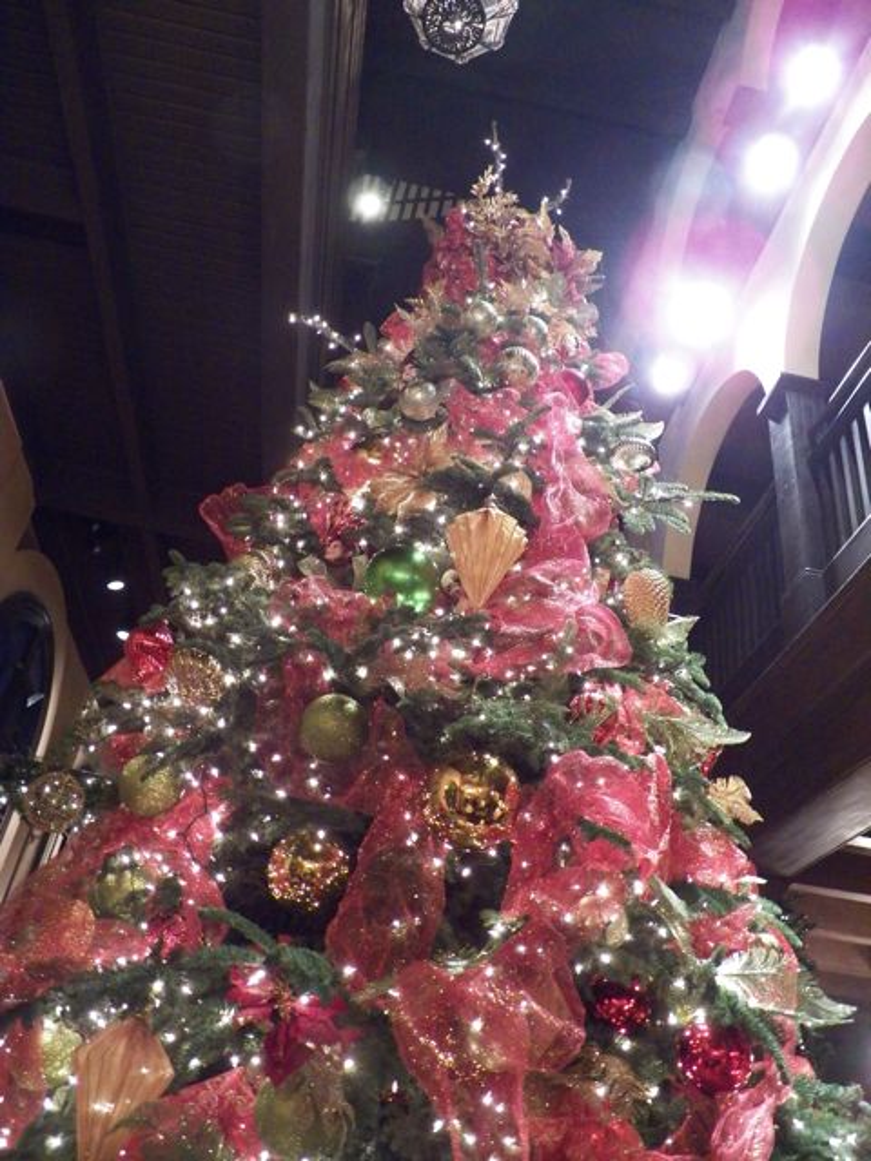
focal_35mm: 28
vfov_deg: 63.4
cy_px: 580
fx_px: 939
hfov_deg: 49.7
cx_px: 436
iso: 800
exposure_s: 1/13
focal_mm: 4.9
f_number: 2.8
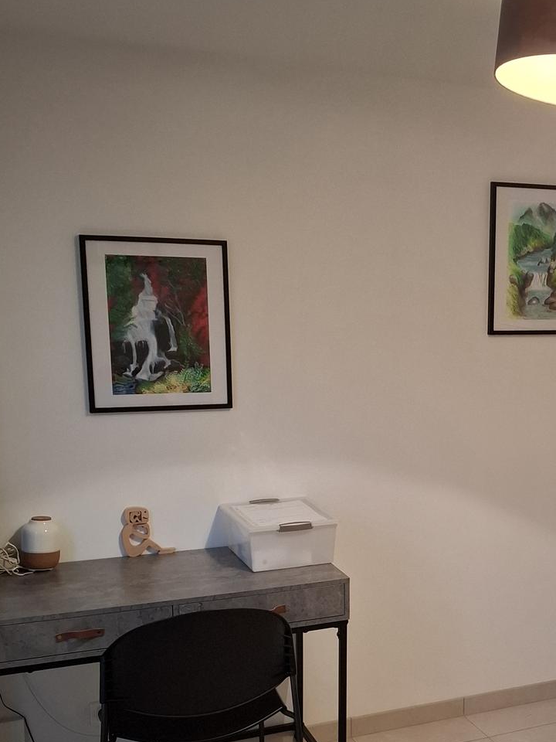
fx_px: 985
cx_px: 488
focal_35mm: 46
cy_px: 473
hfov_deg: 30.3
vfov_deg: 40.9
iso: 320
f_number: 1.8
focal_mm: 5.54
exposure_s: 1/50
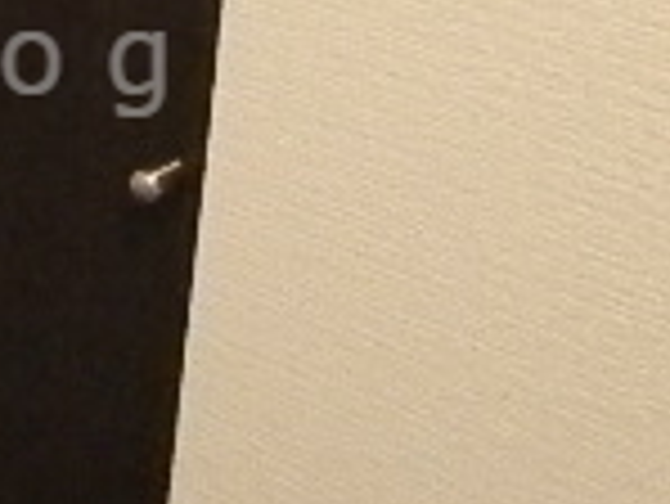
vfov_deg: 16.3
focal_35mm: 90
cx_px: -117
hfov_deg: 20.5
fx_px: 1743
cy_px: 63
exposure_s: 1/125
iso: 3200
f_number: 3.5
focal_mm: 3.7
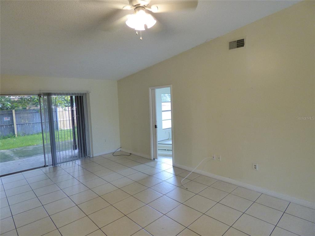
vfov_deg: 66.0
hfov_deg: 81.7
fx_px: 182
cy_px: 118
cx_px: 158
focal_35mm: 20
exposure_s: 1/60
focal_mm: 3.58
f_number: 2.8
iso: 400
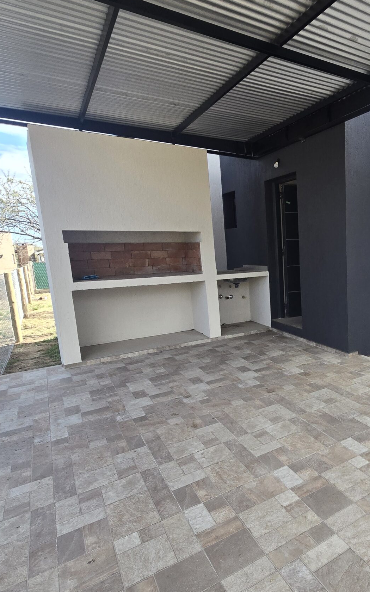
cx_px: 334
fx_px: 339
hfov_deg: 50.7
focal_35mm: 21
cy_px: 318
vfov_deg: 82.1
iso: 50
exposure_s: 1/351
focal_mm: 2.2
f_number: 2.2
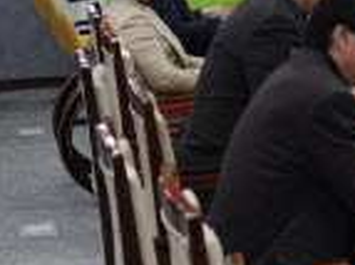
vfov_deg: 9.7
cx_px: 616
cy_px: -9
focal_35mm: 151
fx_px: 1547
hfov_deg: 12.1
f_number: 4
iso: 1000
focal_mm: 45
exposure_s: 1/60
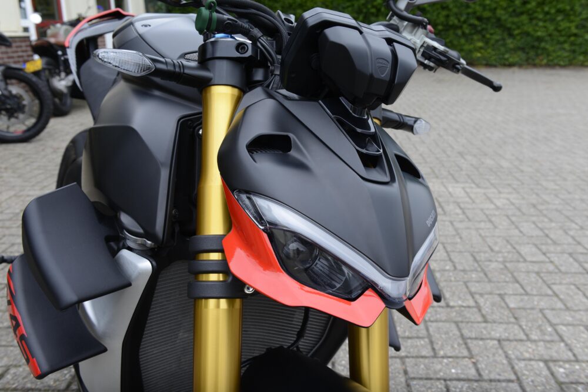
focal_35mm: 34
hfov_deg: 55.8
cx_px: 294
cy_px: 196
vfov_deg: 38.9
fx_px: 555
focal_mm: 34
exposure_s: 1/160
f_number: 8
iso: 400
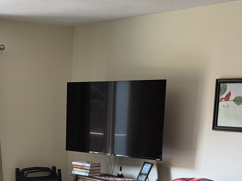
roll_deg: -1.0
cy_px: 198
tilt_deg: -10.0
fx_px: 545
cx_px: 28
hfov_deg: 24.4
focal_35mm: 78
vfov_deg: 18.2
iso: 400
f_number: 1.78
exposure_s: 1/120
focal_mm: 6.76
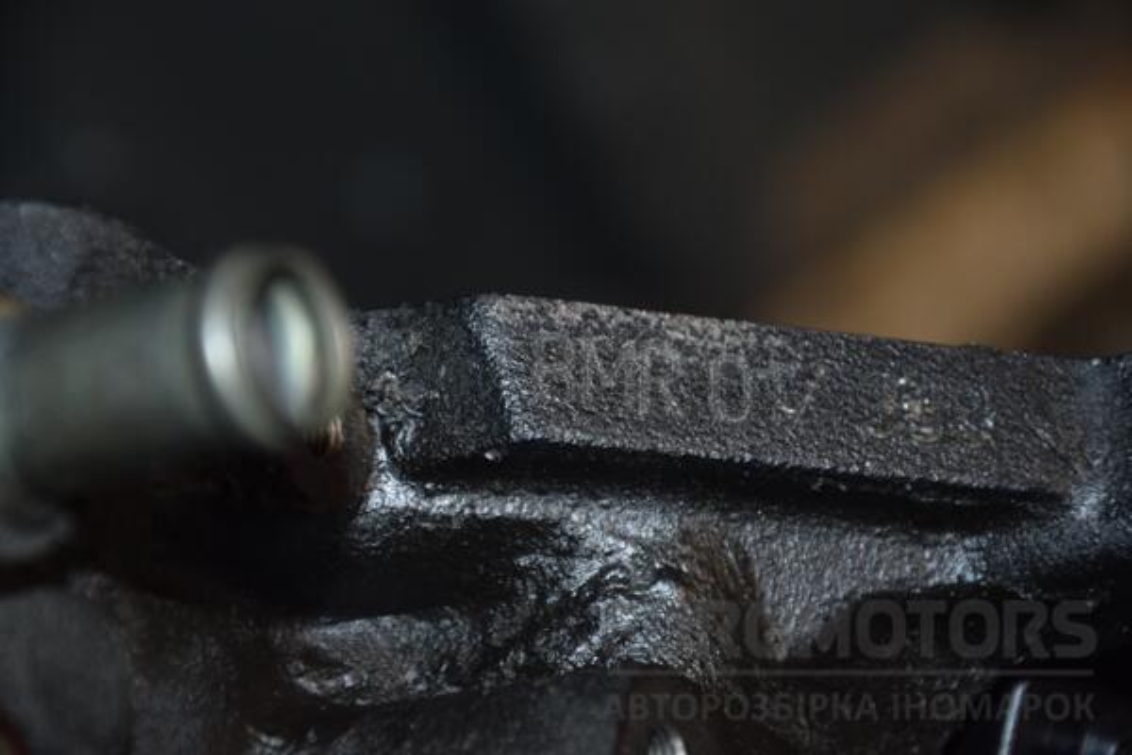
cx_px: 566
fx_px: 4952
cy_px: 378
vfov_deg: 8.7
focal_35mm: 158
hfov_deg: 13.0
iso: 800
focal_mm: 105
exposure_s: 1/60
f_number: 5.6
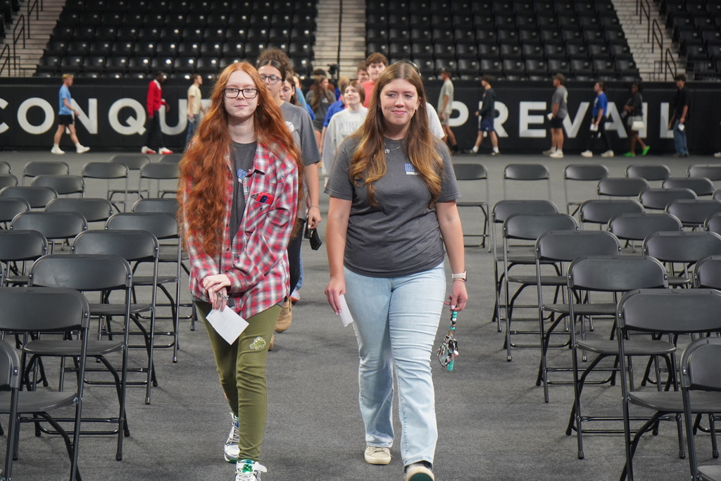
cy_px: 240
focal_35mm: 70
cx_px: 360
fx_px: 1402
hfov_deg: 28.8
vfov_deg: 19.5
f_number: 5.6
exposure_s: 1/160
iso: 2000
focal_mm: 70
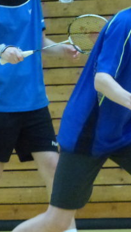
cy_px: 68
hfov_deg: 3.0
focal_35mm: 401
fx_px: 2474
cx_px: 157
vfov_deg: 5.4
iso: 1600
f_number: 4
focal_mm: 23.5
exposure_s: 1/125
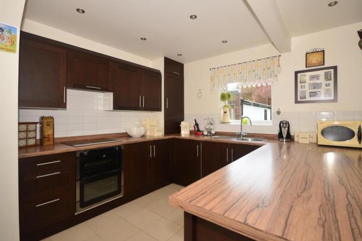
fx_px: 161
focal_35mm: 16
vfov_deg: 73.7
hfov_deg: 96.7
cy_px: 115
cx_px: 186
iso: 200
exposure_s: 1/80
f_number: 5
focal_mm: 10
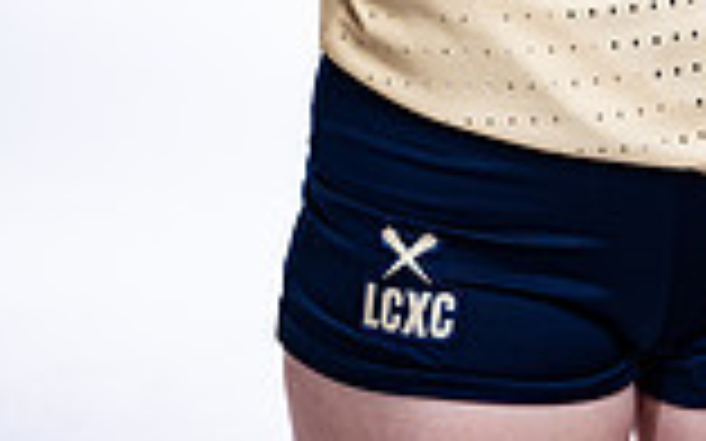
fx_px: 2808
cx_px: 504
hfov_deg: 14.3
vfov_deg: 8.4
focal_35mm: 146
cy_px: -540
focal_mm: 50
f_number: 5.6
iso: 400
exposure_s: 1/250
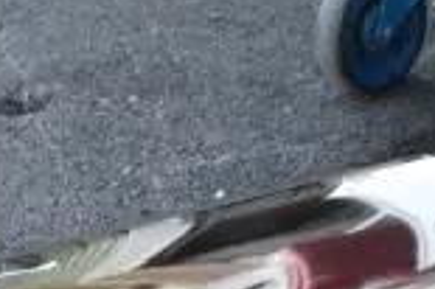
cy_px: 554
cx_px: 53
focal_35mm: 148
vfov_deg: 8.8
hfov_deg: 13.8
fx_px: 1786
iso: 6400
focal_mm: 25
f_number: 13
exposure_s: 1/640
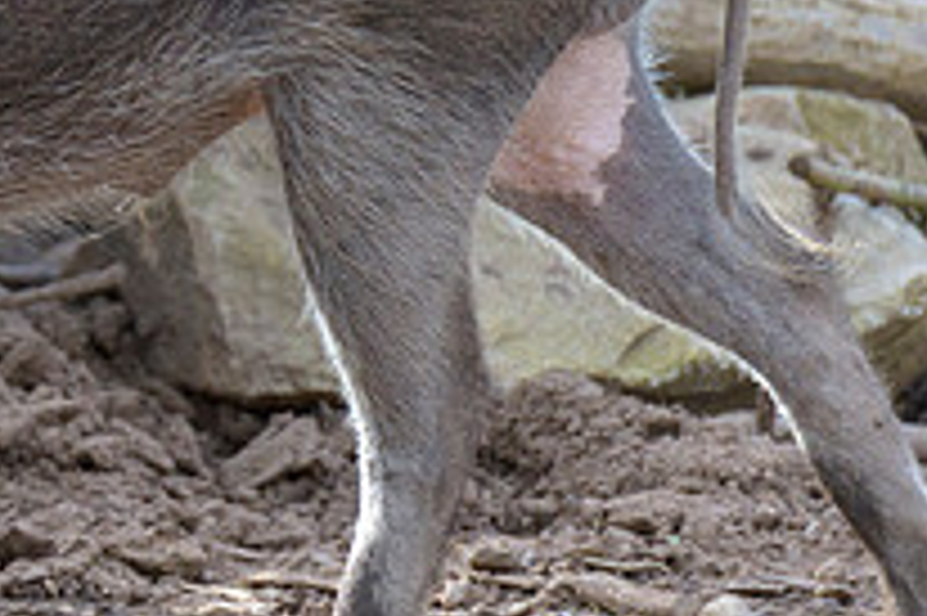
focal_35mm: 1680
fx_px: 43224
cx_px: -473
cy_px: 93
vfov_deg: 0.8
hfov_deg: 1.2
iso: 800
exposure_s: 1/800
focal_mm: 400
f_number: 5.6
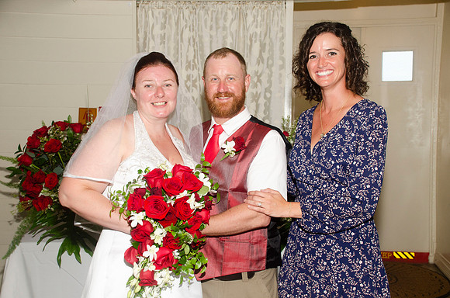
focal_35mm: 46
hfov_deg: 42.4
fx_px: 580
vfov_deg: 28.8
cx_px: 225
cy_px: 149
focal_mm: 31
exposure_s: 1/250
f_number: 5.6
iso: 400
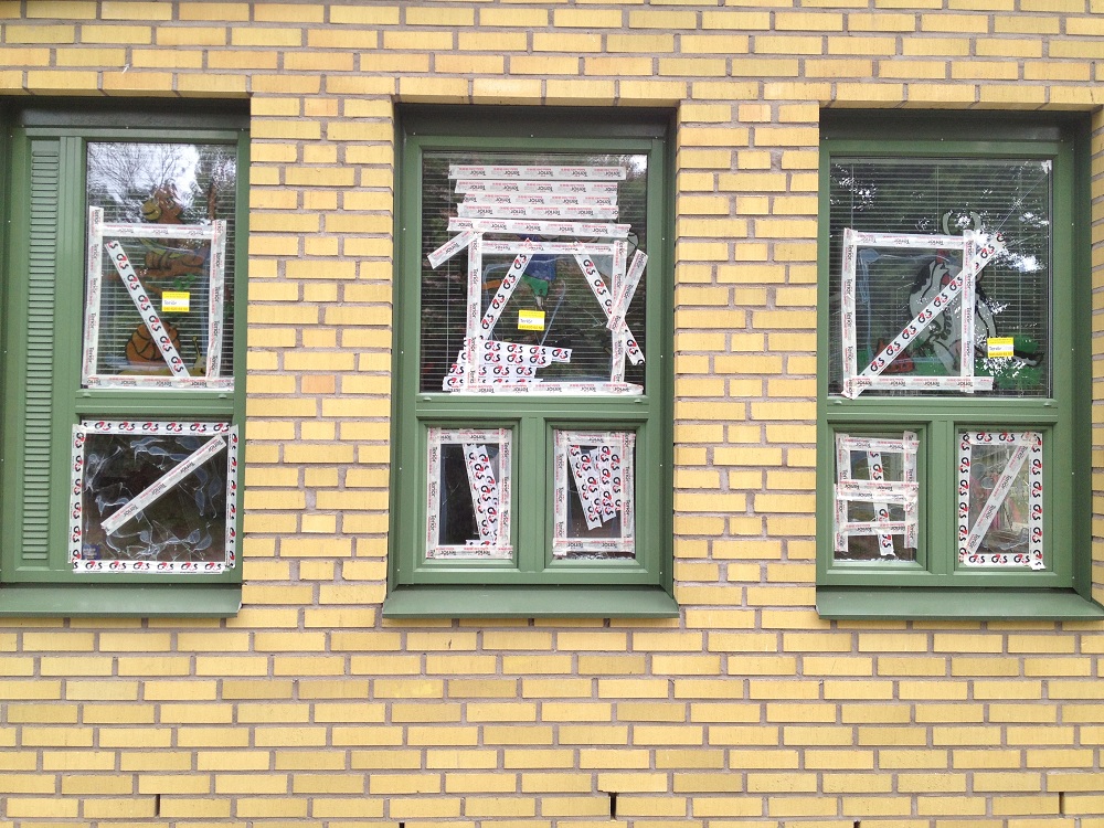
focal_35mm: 35
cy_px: 414
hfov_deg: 52.6
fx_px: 1116
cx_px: 552
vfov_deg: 40.7
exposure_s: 1/196
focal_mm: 4.28
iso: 64
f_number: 2.4
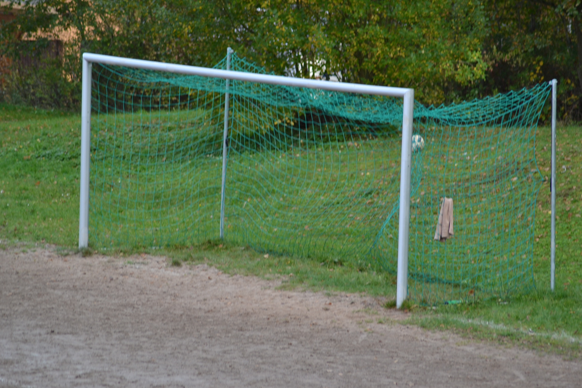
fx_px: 4001
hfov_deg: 8.3
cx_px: 291
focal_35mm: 248
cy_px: 194
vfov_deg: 5.6
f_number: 4.5
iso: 500
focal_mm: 165
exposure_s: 1/500
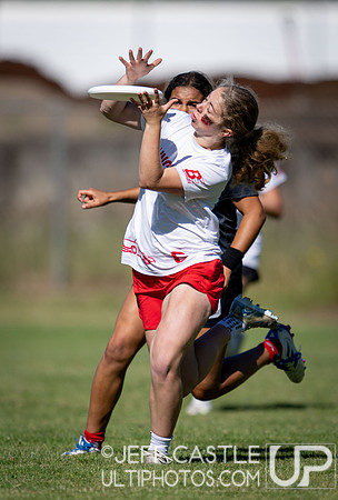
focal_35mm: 1061
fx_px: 14805
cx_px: 239
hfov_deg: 1.3
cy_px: 247
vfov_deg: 1.9
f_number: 2.8
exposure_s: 1/2000
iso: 64
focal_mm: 400
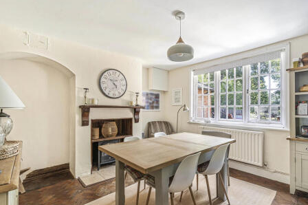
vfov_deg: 70.3
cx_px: 153
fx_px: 145
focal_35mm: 17
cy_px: 106
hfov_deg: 93.3
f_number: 8
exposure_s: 1/5
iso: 250
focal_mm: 16
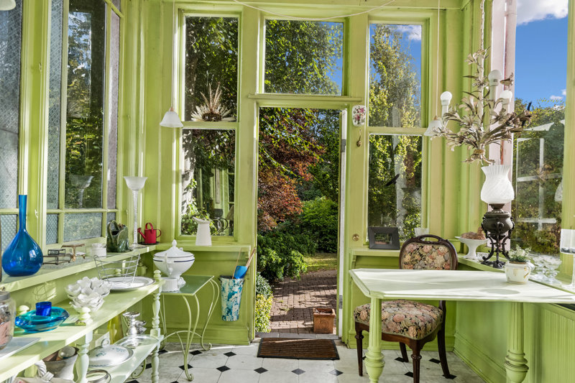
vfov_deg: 53.1
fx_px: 383
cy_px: 192
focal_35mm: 24
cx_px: 288
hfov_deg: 73.8
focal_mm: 16
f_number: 8
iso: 200
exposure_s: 1/40
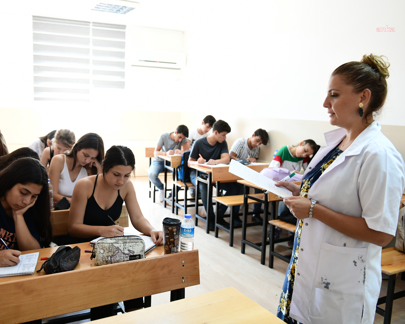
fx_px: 396
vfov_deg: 44.5
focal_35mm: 33
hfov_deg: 54.1
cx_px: 177
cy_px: 162
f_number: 3.5
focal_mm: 29
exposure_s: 1/100
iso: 1250
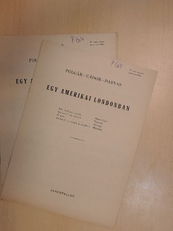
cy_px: 116
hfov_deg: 46.8
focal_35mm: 30
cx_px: 86
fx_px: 200
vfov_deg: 60.0
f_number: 3.1
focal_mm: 5.3
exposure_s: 1/30
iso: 180
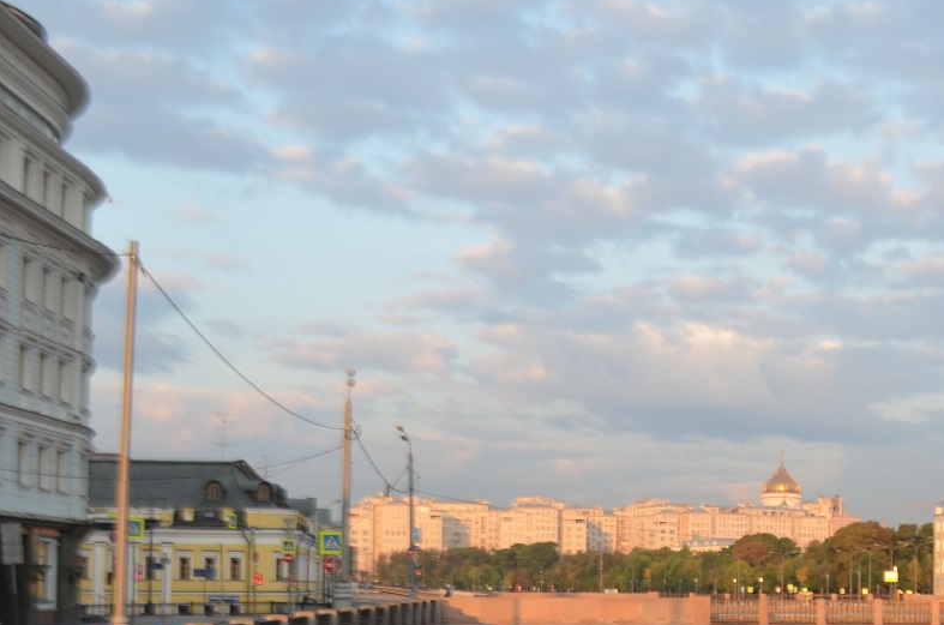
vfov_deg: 21.8
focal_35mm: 61
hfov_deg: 30.8
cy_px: 528
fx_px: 1596
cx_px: 920
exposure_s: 1/160
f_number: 6.3
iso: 200
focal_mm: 20
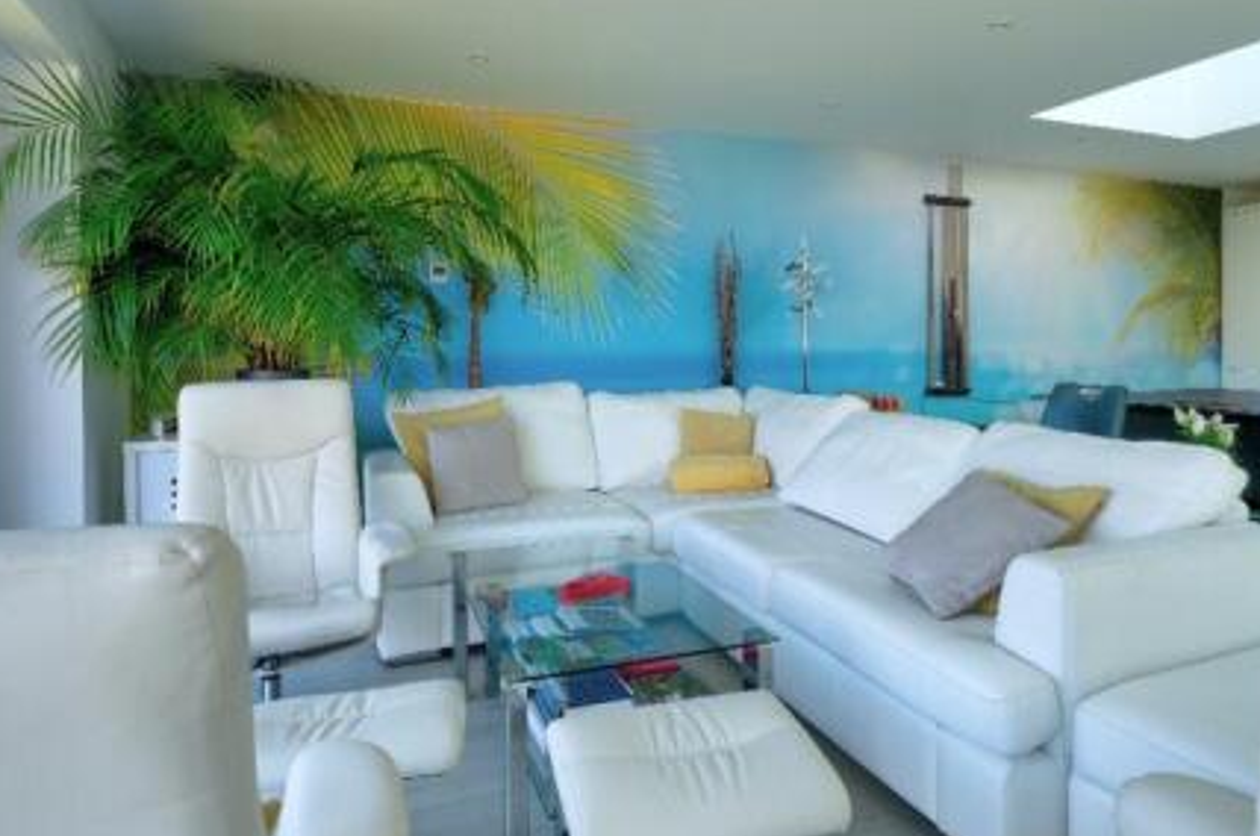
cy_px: 371
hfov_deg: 75.9
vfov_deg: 54.8
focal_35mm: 23
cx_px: 701
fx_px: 804
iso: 160
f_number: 5.6
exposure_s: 1/120
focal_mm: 10
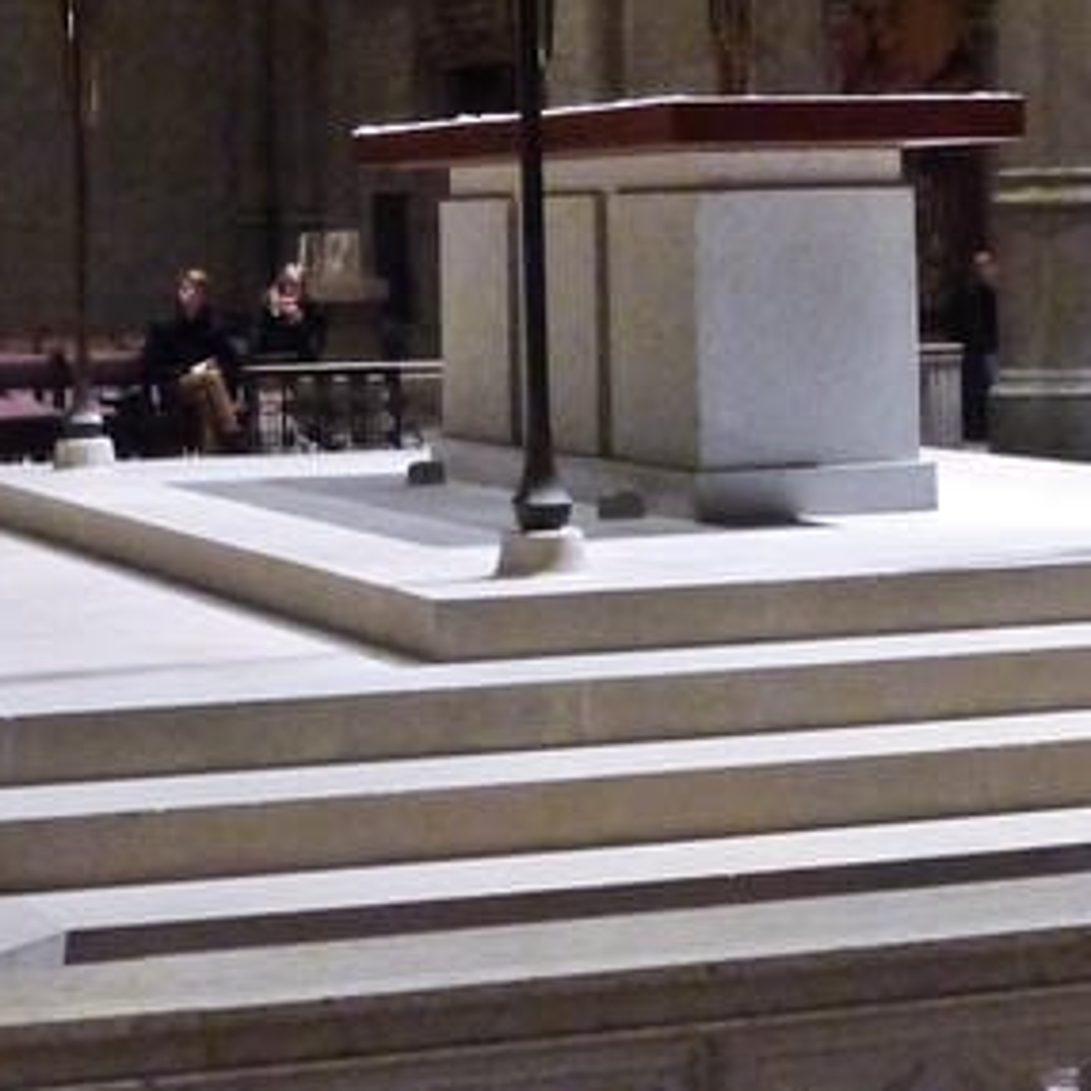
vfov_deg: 16.5
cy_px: 57
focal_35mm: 104
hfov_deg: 16.7
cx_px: 603
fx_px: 3708
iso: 1600
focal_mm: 14
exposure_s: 1/20
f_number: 3.5
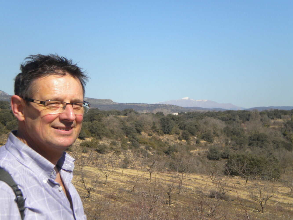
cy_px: 110
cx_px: 146
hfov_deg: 20.4
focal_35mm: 96
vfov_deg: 15.4
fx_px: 813
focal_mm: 17.3
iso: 80
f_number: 8
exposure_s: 1/272
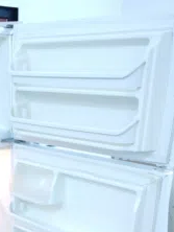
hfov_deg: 27.2
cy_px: 207
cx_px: 21
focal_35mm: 52
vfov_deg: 34.8
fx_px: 348
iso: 363
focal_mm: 4.25
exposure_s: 1/33.3
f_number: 1.8
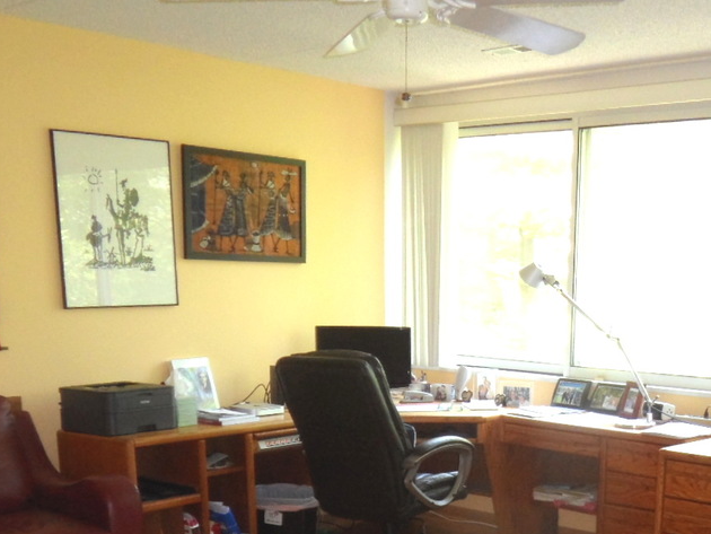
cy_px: 537
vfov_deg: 28.4
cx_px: 514
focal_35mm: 48
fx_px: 986
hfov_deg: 38.8
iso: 120
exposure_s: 1/30
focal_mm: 3.6
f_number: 3.4
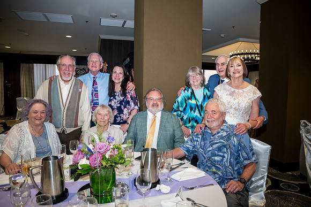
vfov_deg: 53.2
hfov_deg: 73.7
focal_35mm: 24
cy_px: 104
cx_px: 156
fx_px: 207
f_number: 4
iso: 2500
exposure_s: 1/320
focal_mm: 24
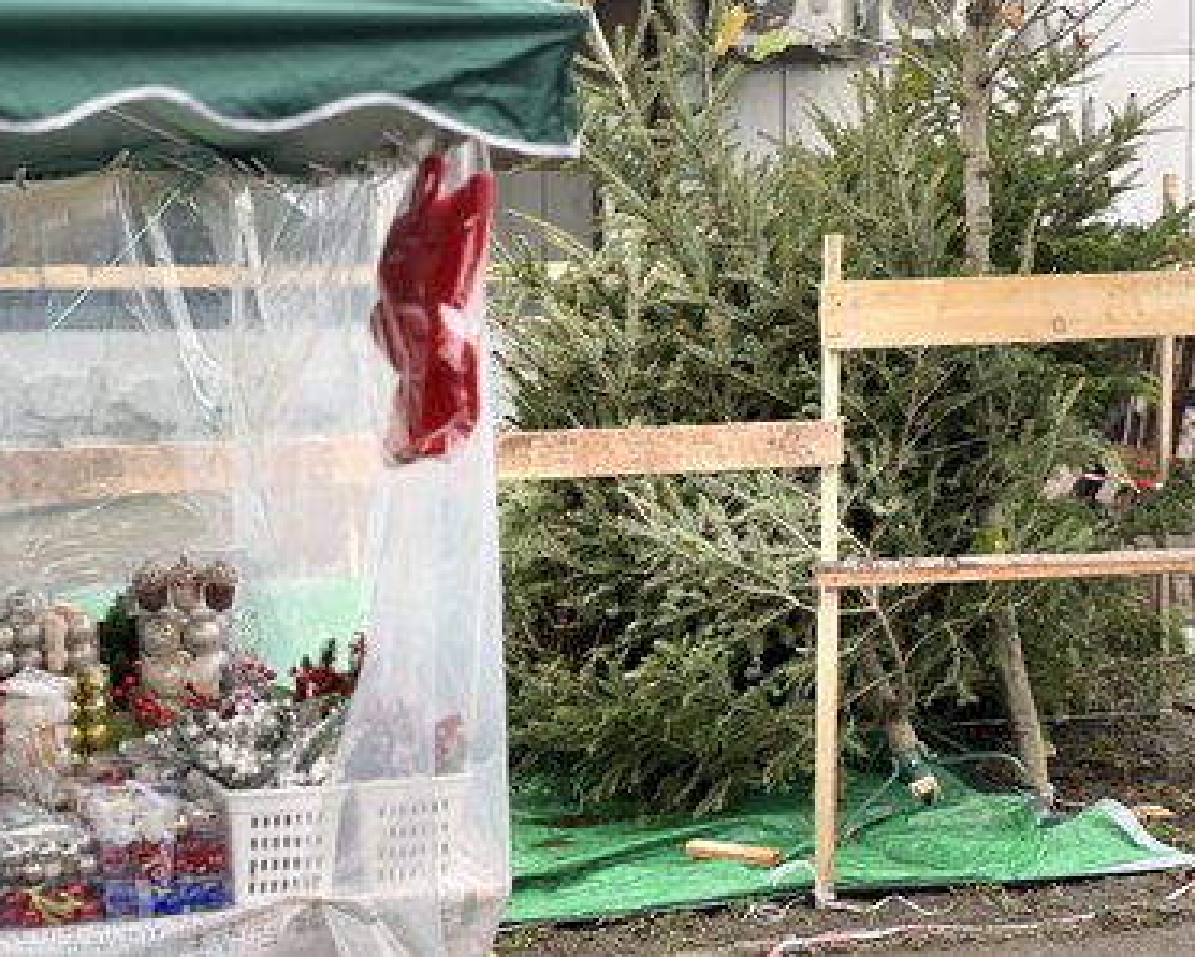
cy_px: 480
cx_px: 586
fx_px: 2866
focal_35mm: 81
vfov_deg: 19.0
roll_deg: +1.3
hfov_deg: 23.6
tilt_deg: -5.0
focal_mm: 9
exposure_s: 1/121
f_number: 2.8
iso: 200
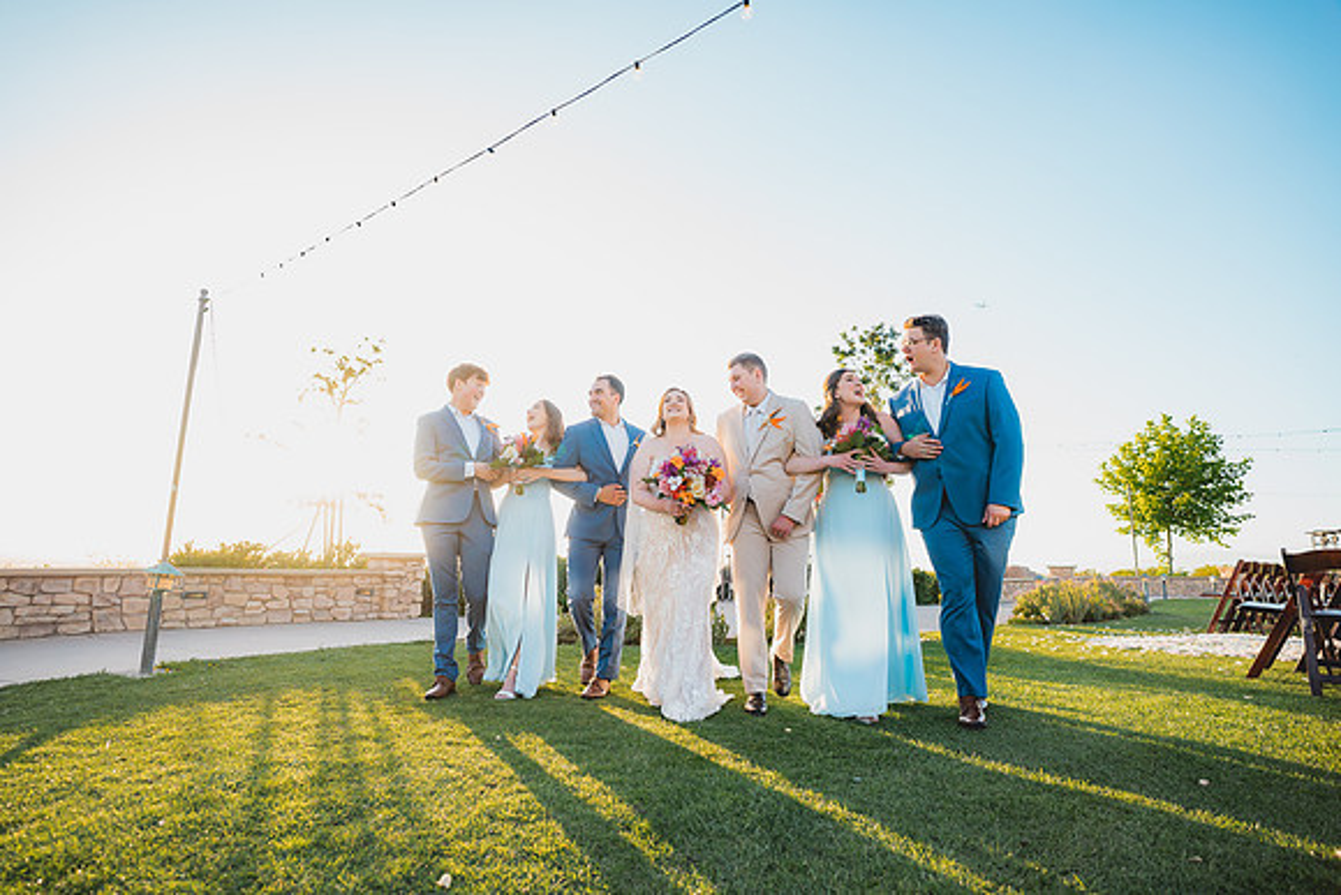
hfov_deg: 90.0
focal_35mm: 18
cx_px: 670
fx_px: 671
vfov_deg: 67.4
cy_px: 448
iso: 125
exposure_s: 1/160
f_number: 2.8
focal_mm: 18
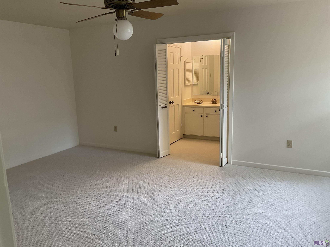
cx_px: 165
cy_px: 124
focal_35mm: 29
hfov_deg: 61.7
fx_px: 276
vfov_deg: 48.2
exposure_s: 1/50
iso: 50
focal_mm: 3
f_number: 1.8
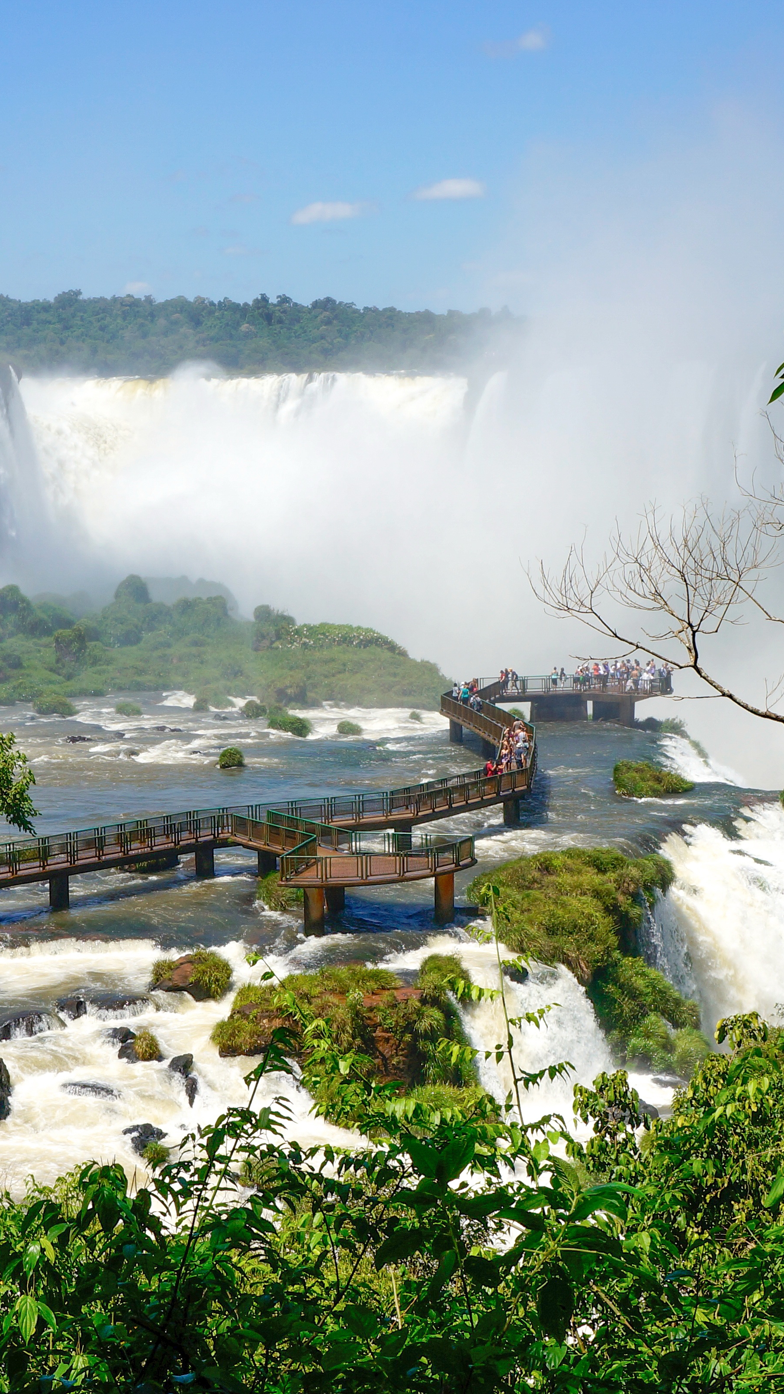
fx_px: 2477
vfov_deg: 31.4
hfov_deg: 18.0
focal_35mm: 67
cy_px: 703
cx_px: 414
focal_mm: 28
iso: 100
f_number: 13
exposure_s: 1/160
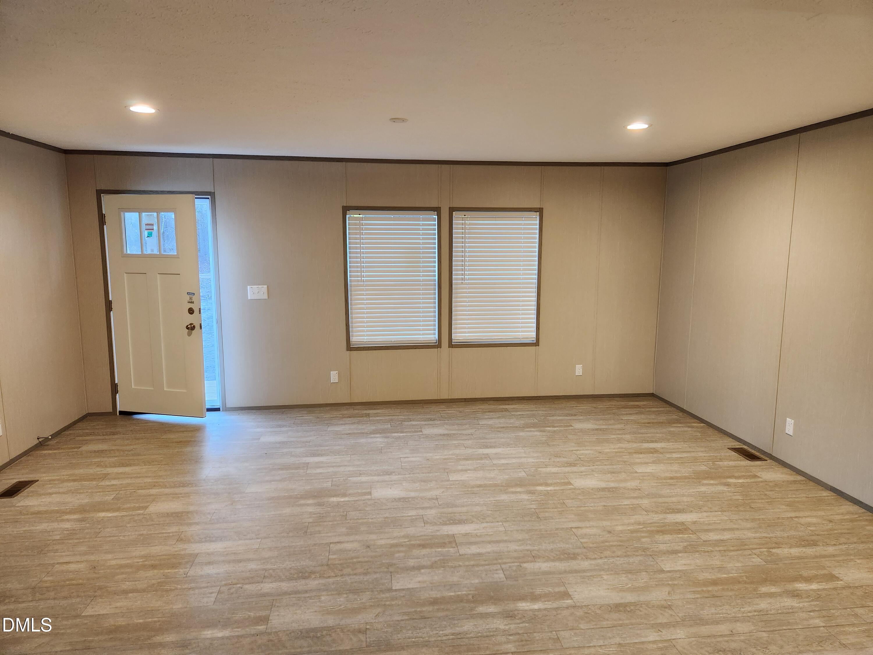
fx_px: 580
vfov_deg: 58.9
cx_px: 436
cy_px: 328
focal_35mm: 23
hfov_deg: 73.9
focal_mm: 5.4
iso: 320
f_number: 1.8
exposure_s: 1/120
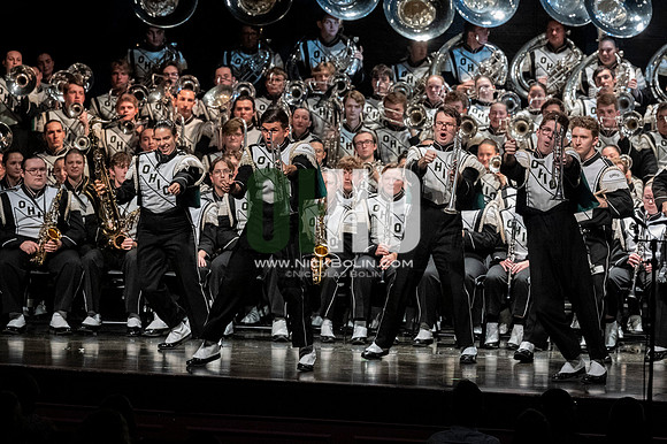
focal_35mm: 210
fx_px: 3888
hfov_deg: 9.8
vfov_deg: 6.5
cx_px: 334
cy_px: 222
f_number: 4
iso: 4000
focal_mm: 140
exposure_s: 1/500
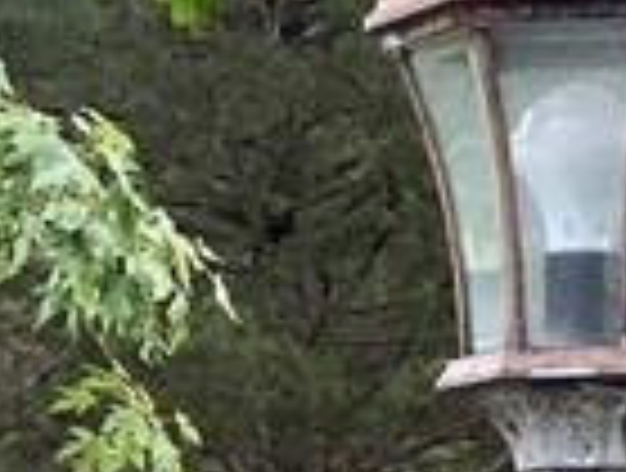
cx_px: -117
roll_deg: +0.1
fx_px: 6926
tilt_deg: -2.6
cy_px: 1218
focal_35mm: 382
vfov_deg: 3.8
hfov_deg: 5.2
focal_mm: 6
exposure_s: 1/122
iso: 50
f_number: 2
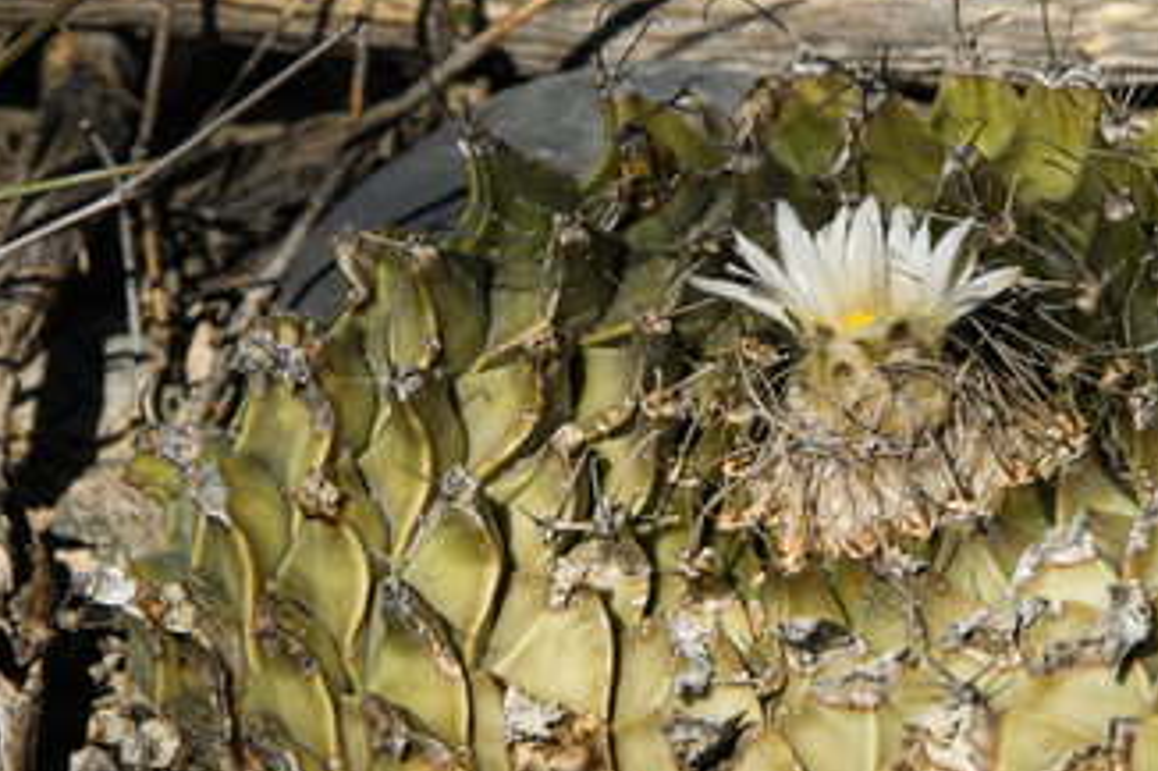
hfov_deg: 3.0
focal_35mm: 690
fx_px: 22183
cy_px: 494
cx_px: 842
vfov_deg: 2.0
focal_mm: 200
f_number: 14
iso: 200
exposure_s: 1/400
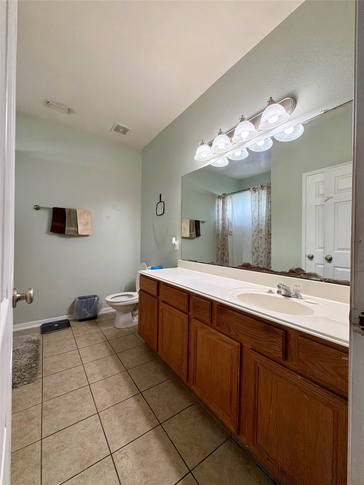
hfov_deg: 85.7
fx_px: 196
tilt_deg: +0.1
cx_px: 182
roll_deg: -1.0
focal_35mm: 14
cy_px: 242
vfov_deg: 102.1
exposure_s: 1/120
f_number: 2.2
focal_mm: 2.22
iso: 250
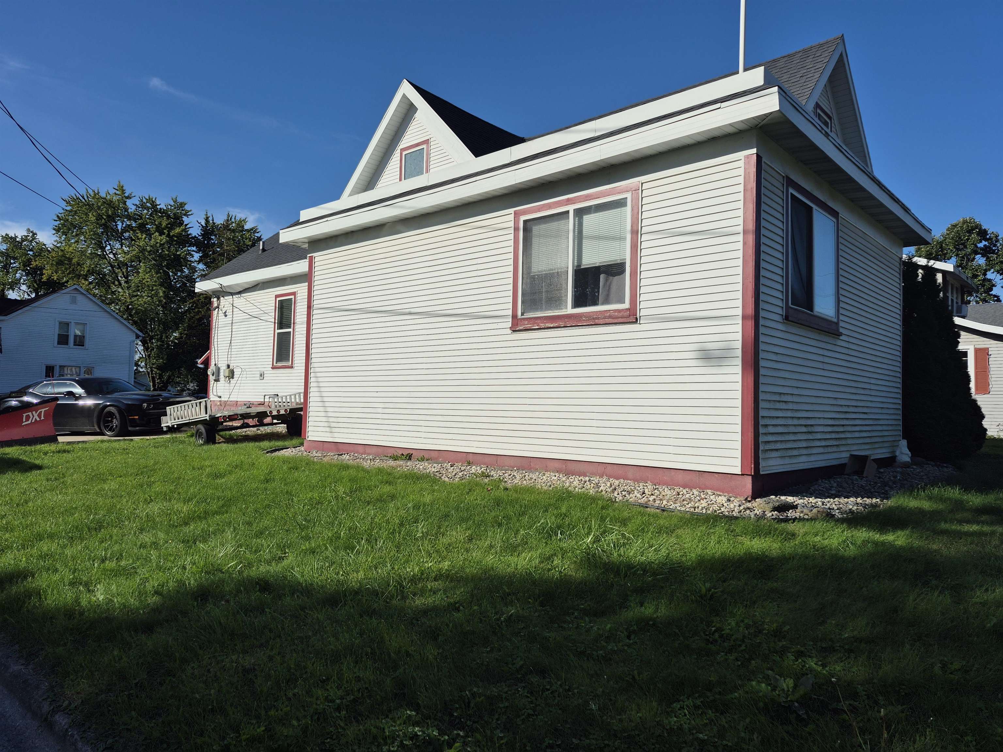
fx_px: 666
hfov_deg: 73.9
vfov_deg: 58.9
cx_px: 502
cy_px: 376
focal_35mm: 23
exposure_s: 1/3472
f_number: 1.8
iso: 25
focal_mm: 5.4
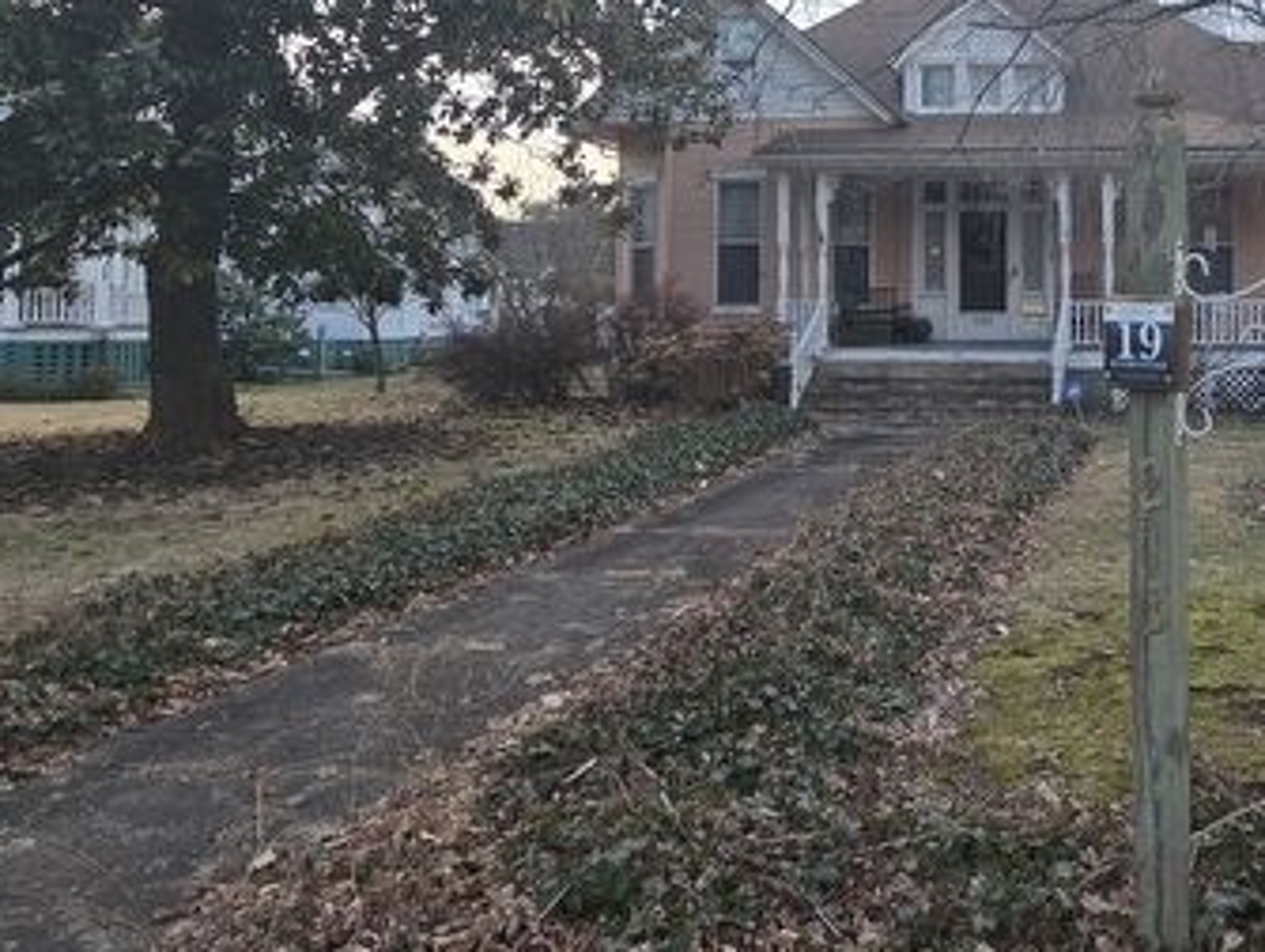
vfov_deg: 44.6
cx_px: 1038
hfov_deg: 53.8
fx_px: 1134
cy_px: 287
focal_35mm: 31
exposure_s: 1/289
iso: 50
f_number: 2.2
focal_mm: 2.2
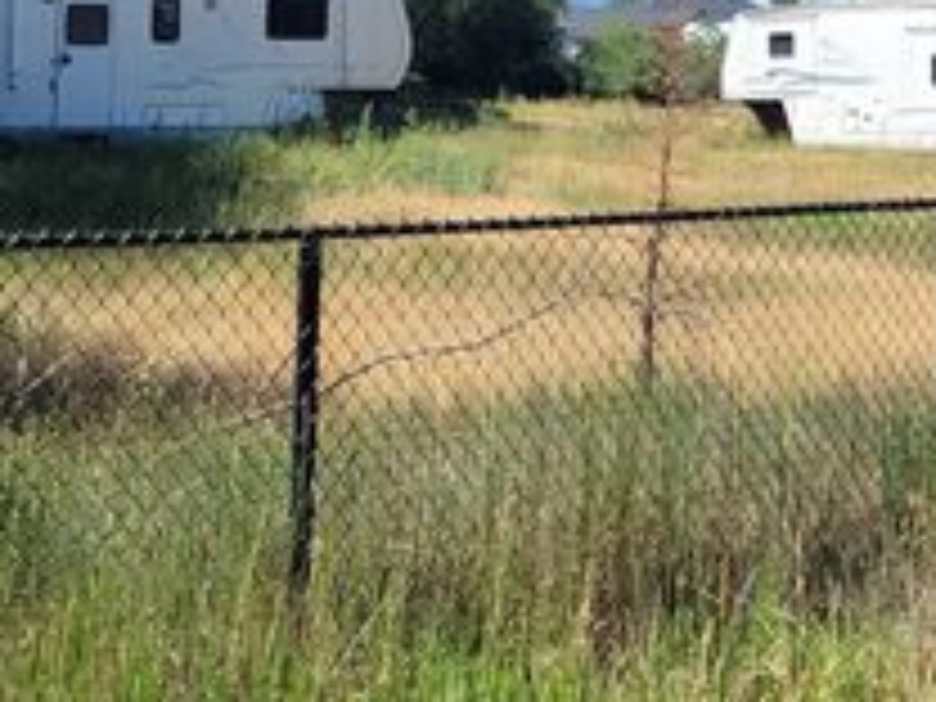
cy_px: -122
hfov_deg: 24.1
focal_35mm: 80
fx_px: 2163
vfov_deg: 17.6
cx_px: 720
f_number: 1.8
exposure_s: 1/1884
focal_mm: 5.4
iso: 40
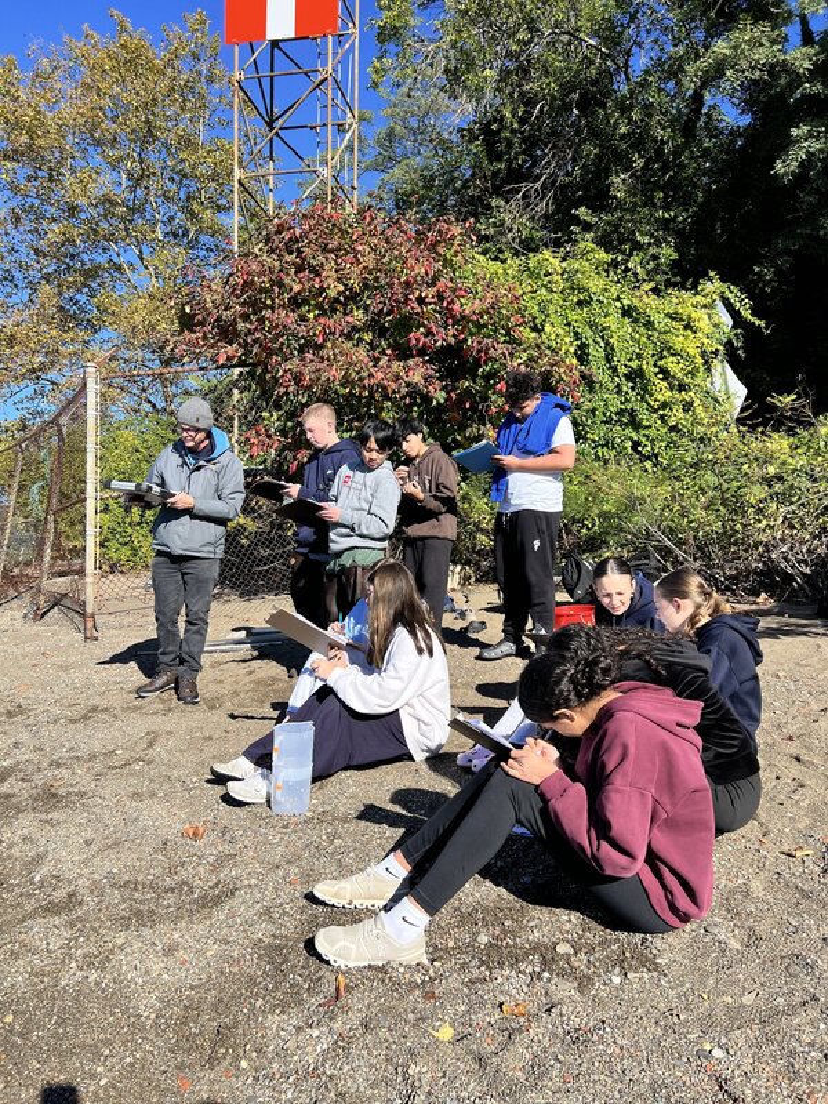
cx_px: 414
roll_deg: +0.5
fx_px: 829
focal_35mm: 26
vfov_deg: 67.3
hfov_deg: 53.1
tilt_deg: +1.3
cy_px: 552
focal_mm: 5.7
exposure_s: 1/2457
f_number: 1.5
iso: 50
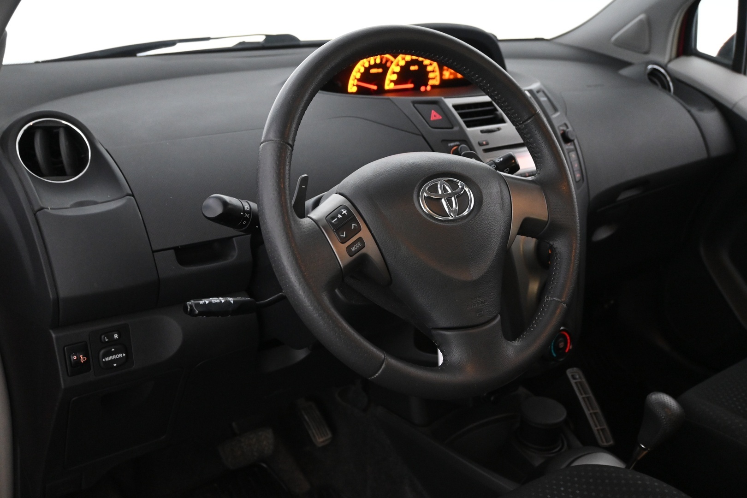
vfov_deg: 38.4
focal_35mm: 34
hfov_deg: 55.1
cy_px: 249
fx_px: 716
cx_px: 374
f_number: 4.2
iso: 2800
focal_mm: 23
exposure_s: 1/40
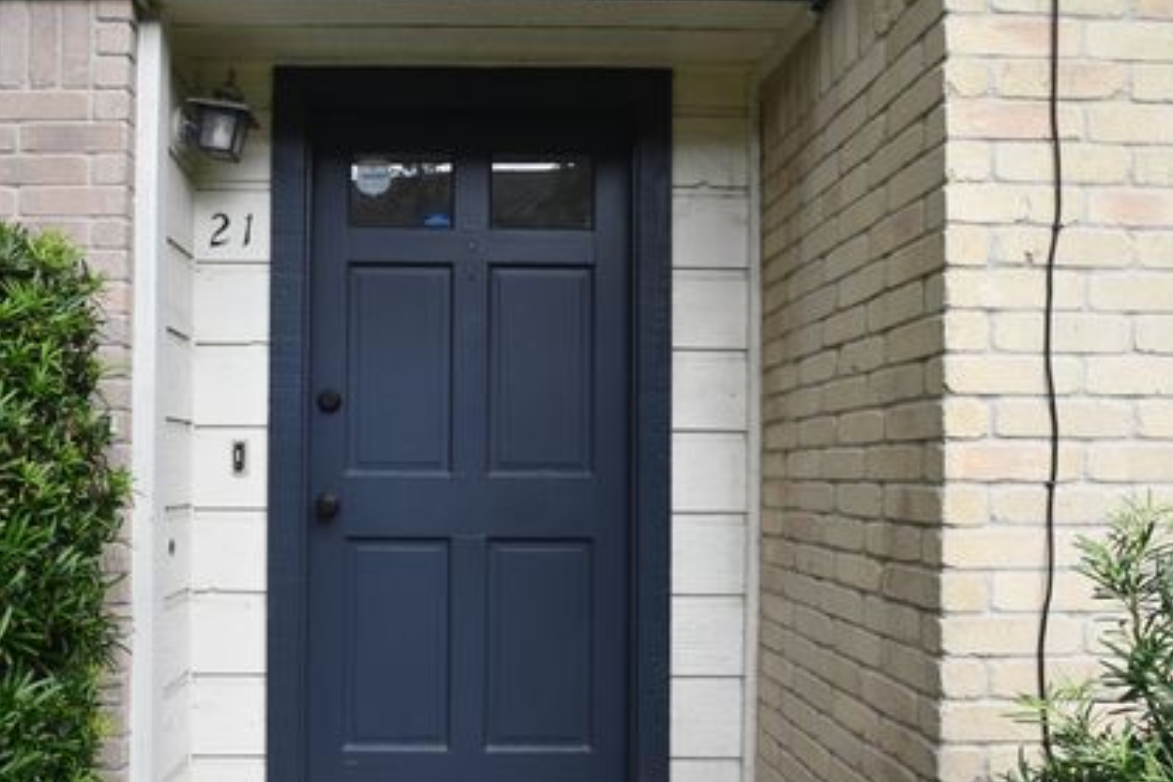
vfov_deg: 43.5
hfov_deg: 61.5
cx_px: 475
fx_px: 977
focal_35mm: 30
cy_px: 457
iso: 640
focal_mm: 17
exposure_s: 1/400
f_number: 10
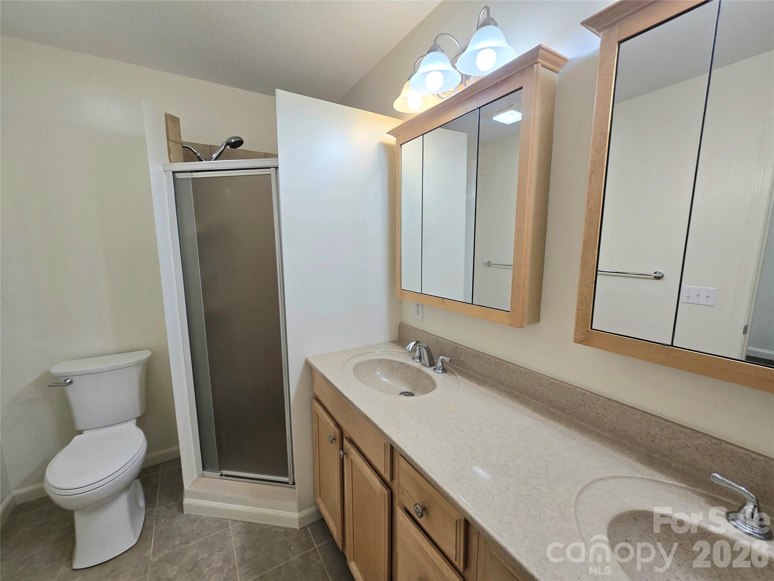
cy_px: 290
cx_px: 387
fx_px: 291
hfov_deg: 106.2
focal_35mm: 13
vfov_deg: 89.9
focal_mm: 2.2
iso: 64
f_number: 2.2
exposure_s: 1/60.2
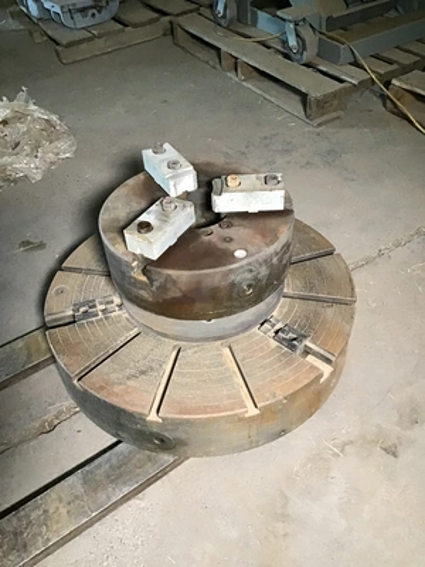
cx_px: 212
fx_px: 507
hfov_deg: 45.4
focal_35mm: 31
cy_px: 284
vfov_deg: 58.4
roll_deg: +7.0
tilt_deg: -43.4
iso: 200
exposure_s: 1/30
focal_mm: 3.3
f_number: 2.4
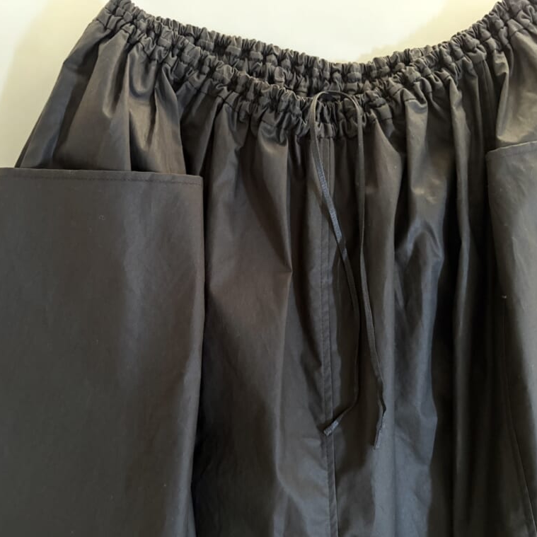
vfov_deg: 52.5
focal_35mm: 31
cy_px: 271
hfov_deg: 52.1
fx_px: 544
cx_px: 212
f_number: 1.6
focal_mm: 5.96
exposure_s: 1/30
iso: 800
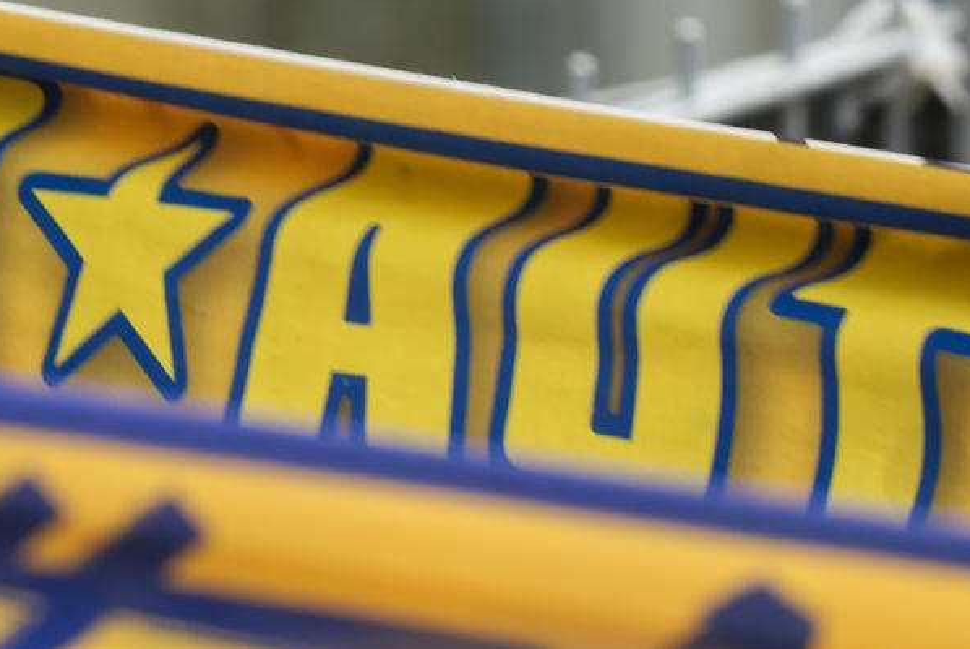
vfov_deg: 1.3
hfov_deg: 2.0
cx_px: 237
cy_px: 204
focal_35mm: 1055
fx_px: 28453
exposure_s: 1/320
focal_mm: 192.7
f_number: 7.1
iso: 200
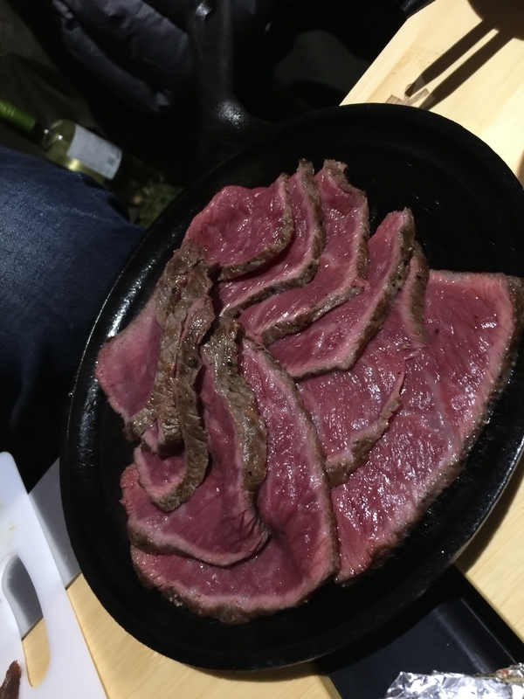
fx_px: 585
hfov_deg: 48.2
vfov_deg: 61.7
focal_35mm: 29
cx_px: 262
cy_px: 350
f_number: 2.2
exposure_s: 1/4
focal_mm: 4.15
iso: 80
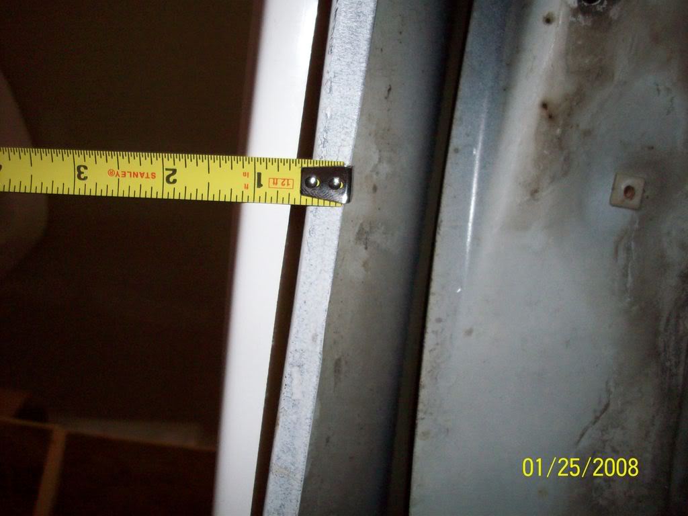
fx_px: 735
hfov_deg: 50.1
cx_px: 344
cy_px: 258
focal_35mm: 37
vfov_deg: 38.7
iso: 160
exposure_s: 1/45
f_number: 2.8
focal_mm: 6.2
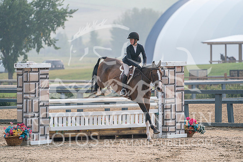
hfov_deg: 5.8
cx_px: 122
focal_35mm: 358
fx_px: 2417
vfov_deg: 3.8
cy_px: 81
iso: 500
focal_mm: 358
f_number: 5.6
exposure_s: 1/1000
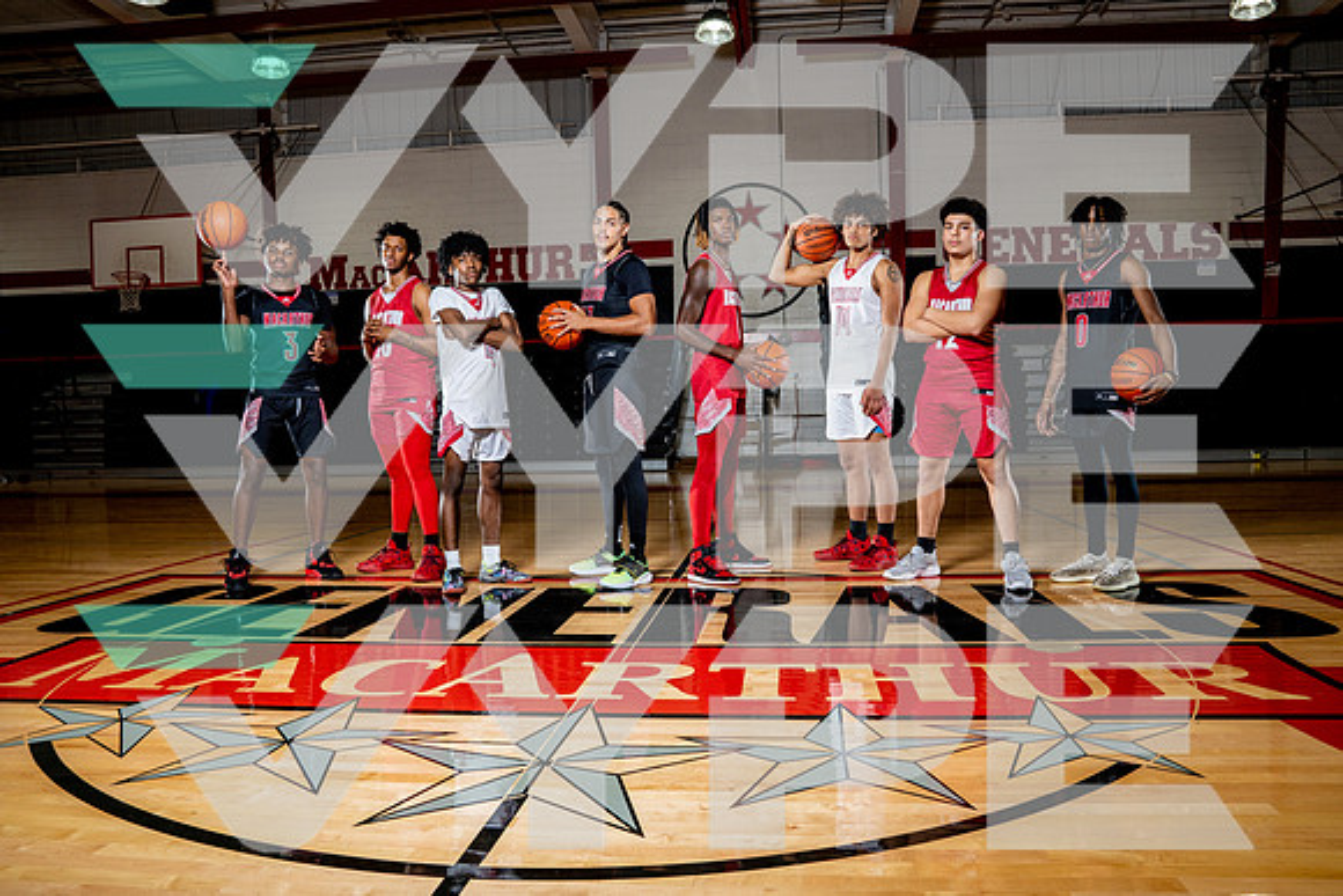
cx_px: 674
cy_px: 437
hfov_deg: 68.9
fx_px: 979
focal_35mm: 26
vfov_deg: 49.2
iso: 320
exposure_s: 1/250
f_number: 8
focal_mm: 24
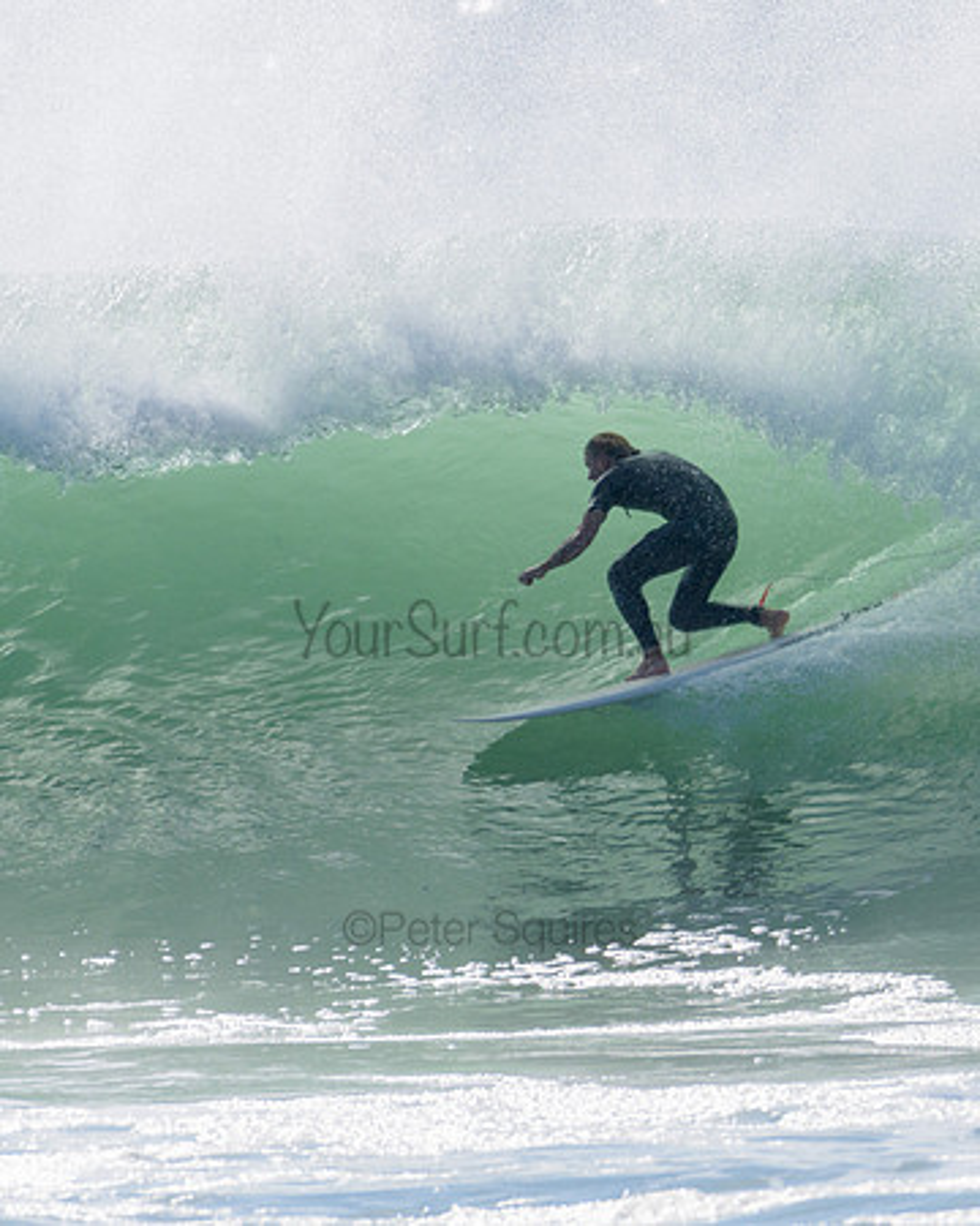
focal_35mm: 1193
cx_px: 811
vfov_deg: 1.6
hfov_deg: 1.3
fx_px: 43236
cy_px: 582
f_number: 5.6
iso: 160
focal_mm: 500
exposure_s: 1/2000
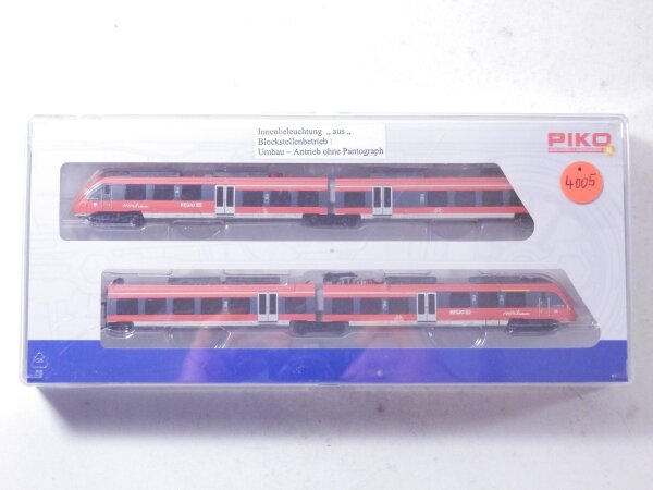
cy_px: 245
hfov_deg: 29.4
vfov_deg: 22.3
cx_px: 326
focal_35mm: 66
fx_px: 1245
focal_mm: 11.9
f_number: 4.4
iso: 1250
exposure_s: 1/160
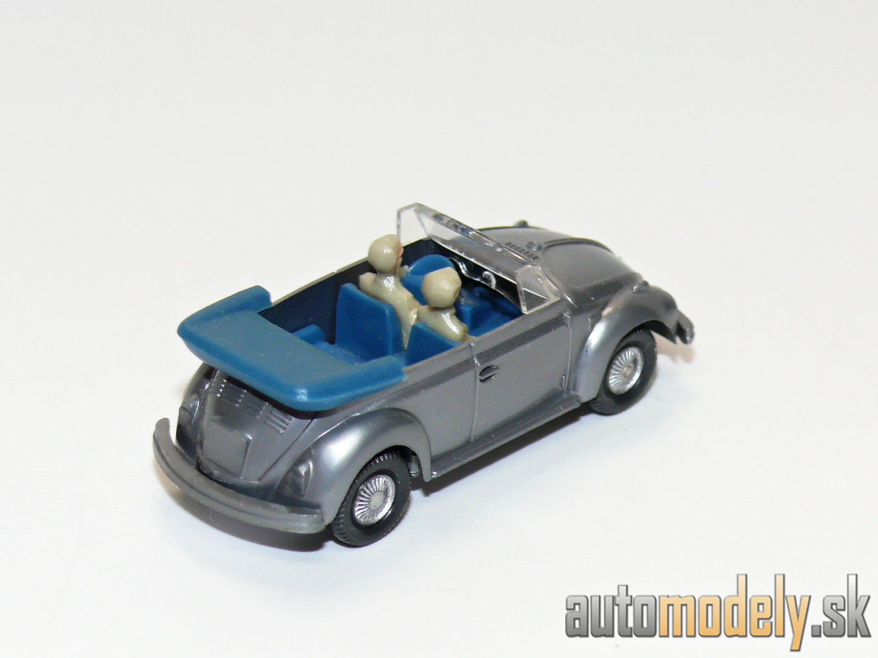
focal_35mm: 146
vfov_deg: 10.2
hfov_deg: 13.5
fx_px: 3703
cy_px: 329
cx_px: 439
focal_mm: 17.3
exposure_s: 1/30
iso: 100
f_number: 4
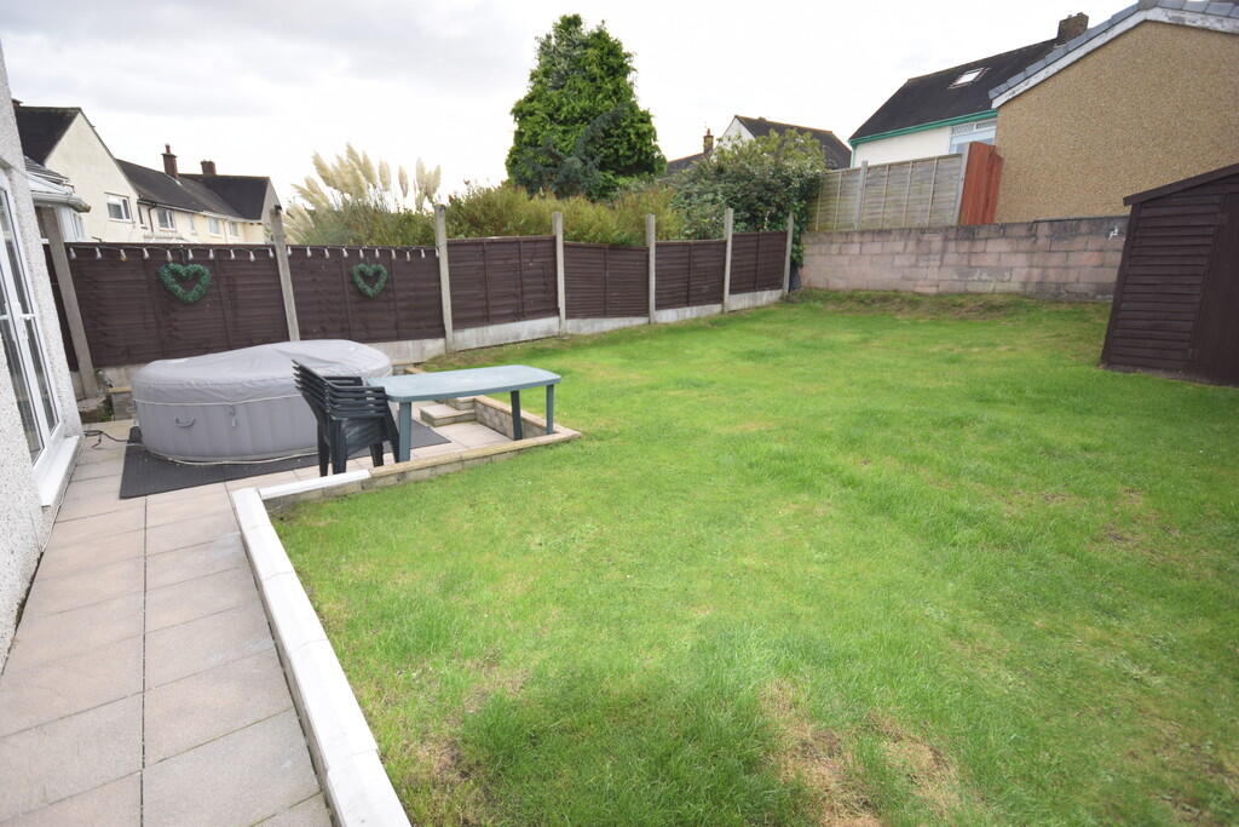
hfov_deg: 92.4
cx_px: 620
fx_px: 594
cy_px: 414
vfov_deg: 69.7
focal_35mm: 17
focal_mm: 11.5
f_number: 5.6
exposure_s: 1/125
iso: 180
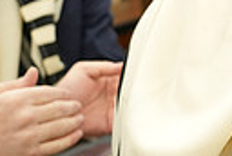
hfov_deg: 12.0
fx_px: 962
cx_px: 484
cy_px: -21
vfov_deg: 9.2
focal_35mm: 149
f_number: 4
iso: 1600
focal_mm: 33
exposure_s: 1/100
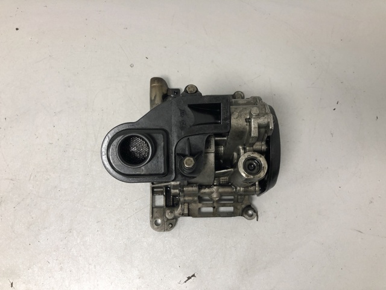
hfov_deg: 63.4
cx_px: 193
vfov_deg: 49.7
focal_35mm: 28
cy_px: 145
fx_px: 312
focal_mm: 4
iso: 40
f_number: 1.8
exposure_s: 1/25
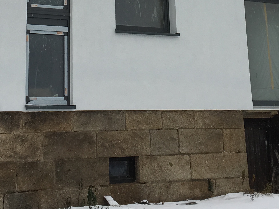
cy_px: -75
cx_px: 136
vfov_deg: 16.1
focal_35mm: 86
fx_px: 693
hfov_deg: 22.8
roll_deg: +2.0
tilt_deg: +18.3
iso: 25
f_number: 2.2
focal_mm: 4.15
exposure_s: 1/348
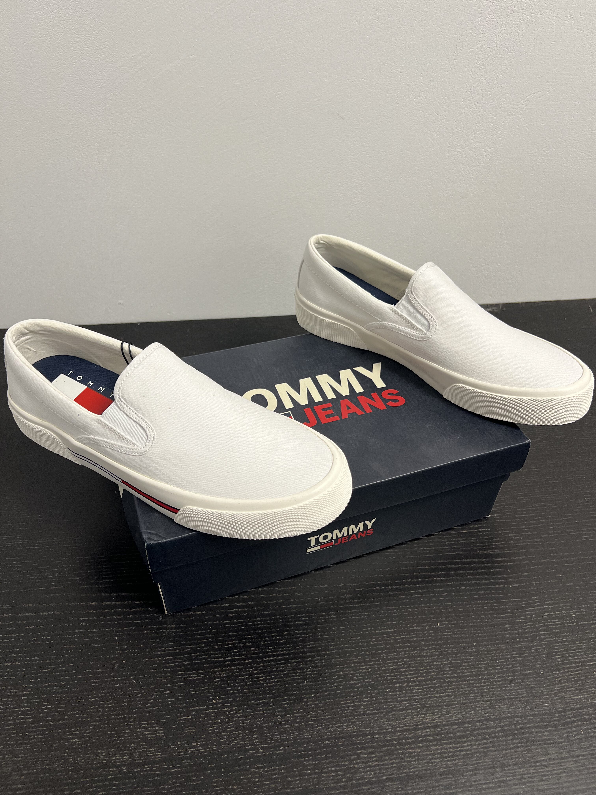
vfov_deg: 67.3
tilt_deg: -43.5
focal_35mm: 26
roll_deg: -1.2
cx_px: 298
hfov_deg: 53.1
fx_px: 597
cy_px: 398
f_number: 1.5
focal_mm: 5.7
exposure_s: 1/100
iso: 125
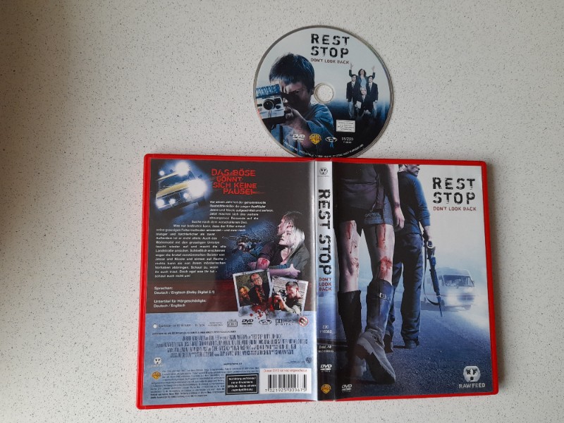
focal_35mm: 25
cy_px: 212
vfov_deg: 54.9
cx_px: 282
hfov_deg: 69.4
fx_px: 407
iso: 125
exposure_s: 1/60
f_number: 2
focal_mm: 4.6
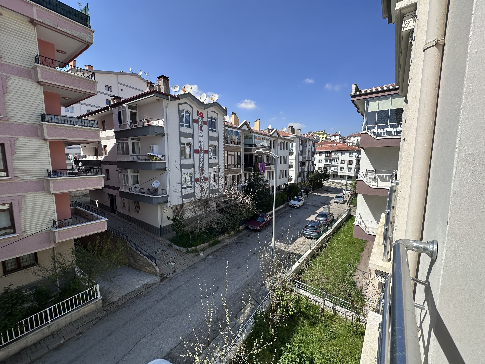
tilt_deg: -6.4
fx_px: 196
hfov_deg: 102.1
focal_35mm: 14
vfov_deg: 85.7
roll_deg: -0.4
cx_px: 242
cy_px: 182
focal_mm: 2.22
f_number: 2.2
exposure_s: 1/1304
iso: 50
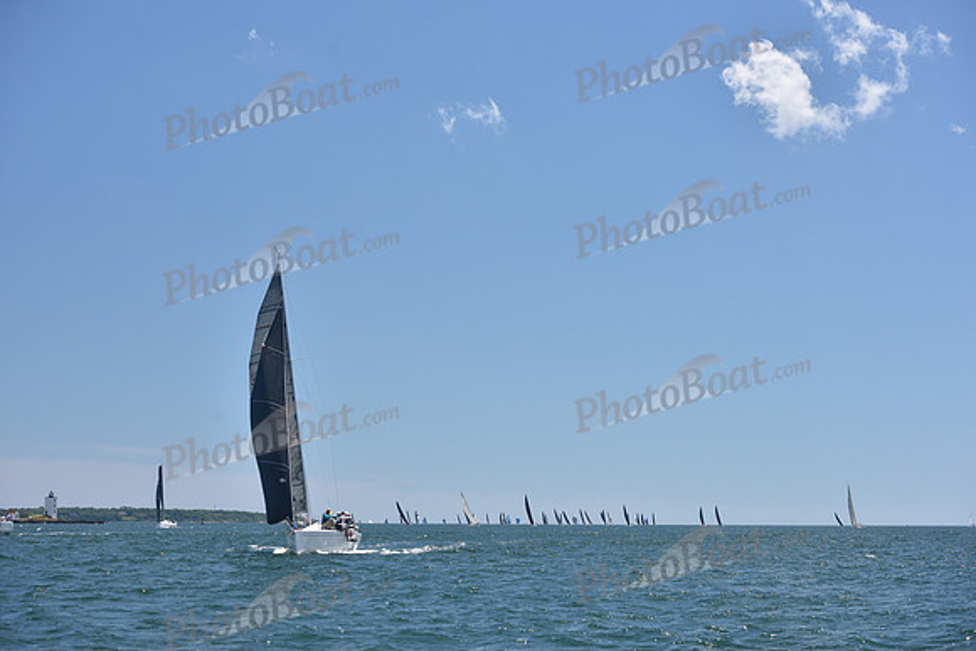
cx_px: 488
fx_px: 1898
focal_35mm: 70
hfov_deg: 28.8
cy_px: 326
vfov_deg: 19.5
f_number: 6.3
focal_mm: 70
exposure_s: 1/800
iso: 320
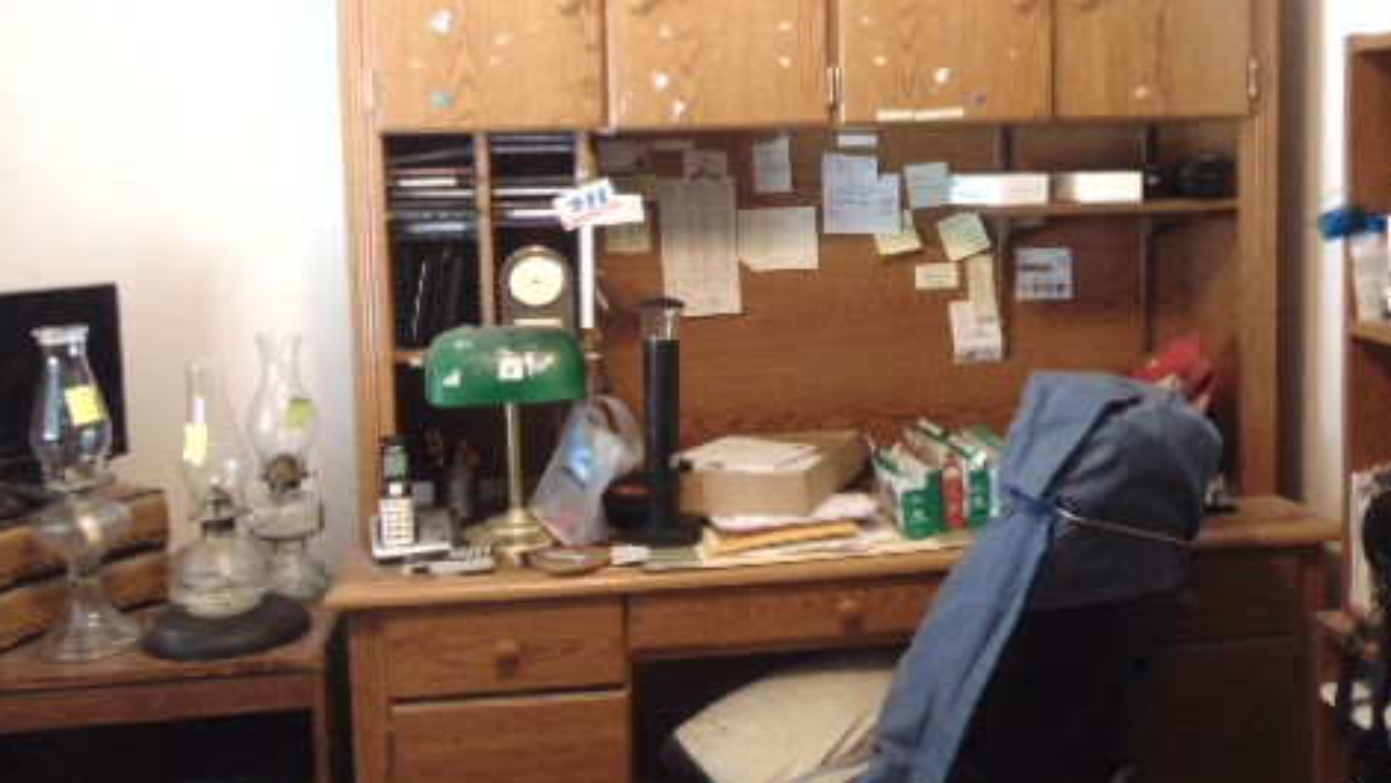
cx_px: 797
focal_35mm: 37
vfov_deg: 31.9
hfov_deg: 53.8
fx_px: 1365
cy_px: 304
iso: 250
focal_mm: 4.5
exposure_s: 1/30
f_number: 3
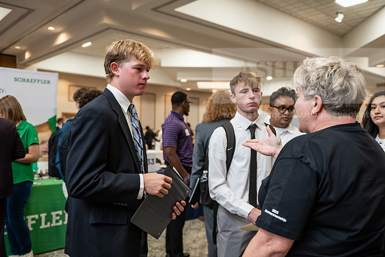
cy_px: 128
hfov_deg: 55.8
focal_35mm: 34
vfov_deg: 38.9
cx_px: 192
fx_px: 364
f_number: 2.8
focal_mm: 34
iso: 1600
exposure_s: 1/200
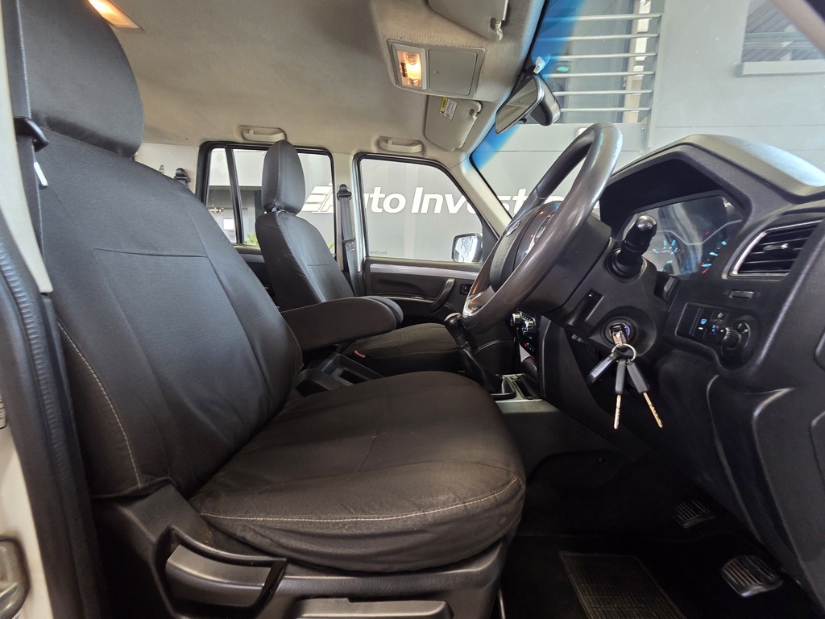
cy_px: 310
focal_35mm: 13
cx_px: 412
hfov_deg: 106.2
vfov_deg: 89.9
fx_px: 310
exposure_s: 1/50
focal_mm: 2.2
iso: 500
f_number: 2.2
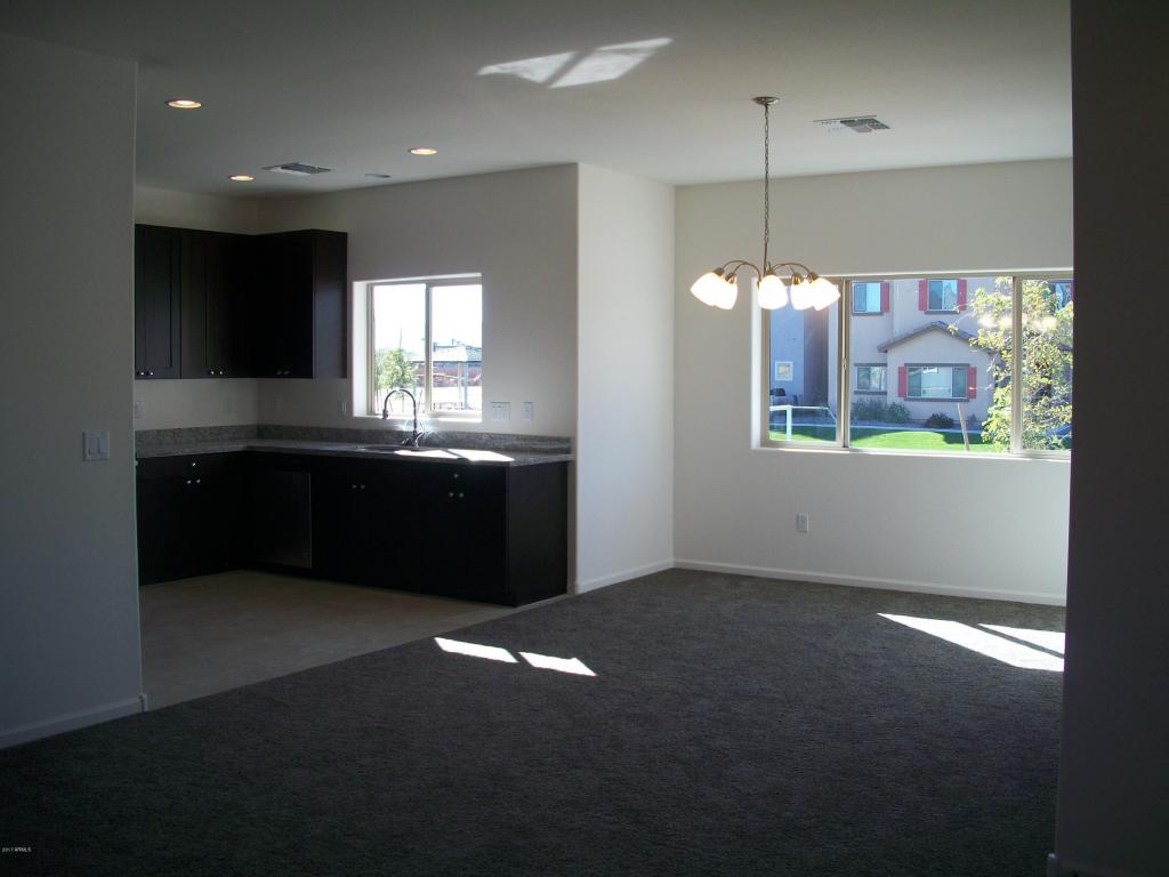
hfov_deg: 52.6
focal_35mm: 35
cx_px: 584
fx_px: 1182
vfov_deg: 40.7
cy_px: 438
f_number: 3.1
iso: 80
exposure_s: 1/125
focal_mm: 6.3
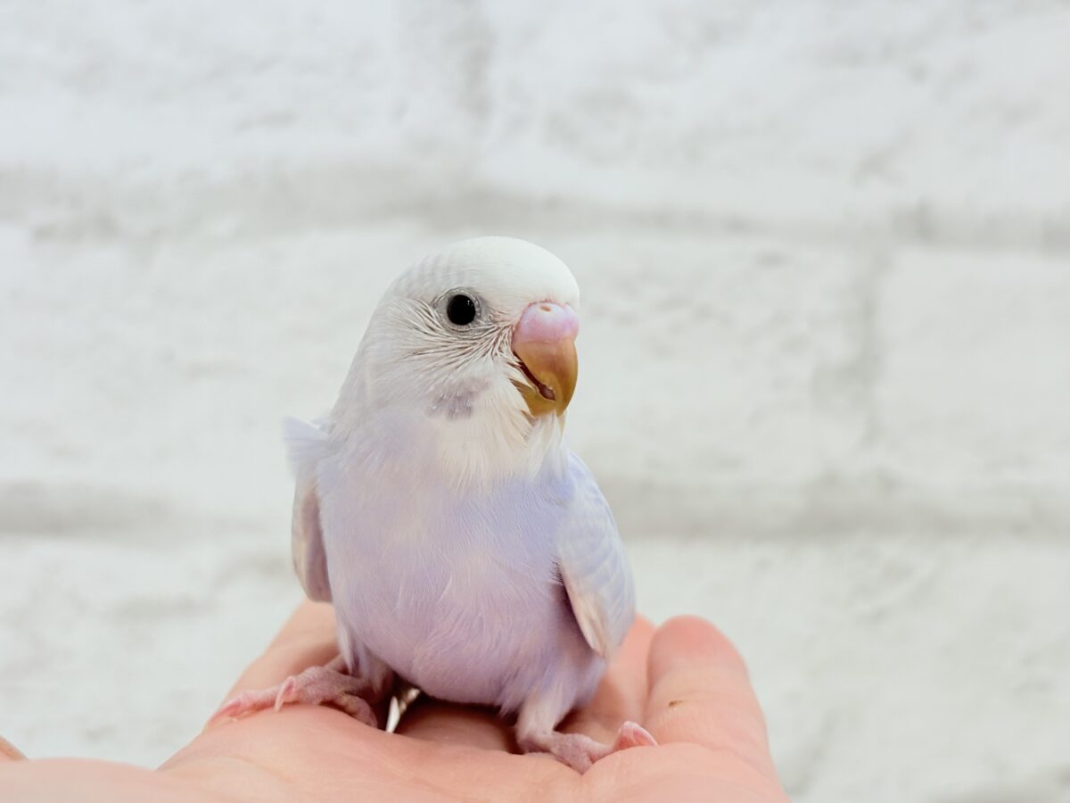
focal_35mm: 52
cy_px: 402
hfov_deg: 36.8
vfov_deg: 28.0
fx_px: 1607
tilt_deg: +4.5
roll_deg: +1.1
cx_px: 535
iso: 64
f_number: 1.6
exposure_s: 1/100
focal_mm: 5.96
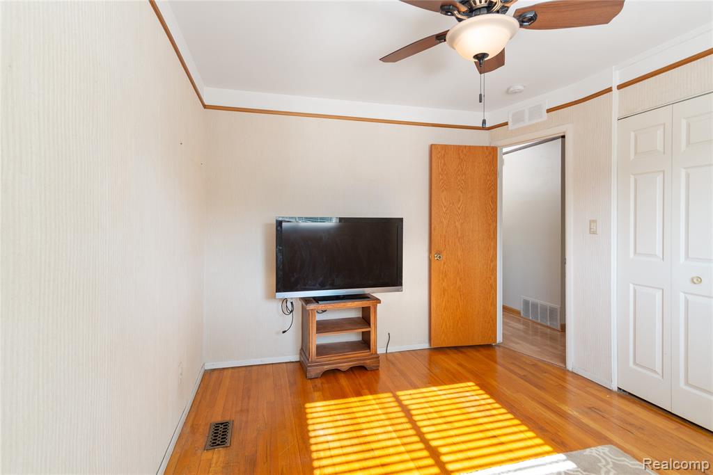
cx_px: 356
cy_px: 238
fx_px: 337
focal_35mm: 17
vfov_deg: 70.5
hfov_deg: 93.3
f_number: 8
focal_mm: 17
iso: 250
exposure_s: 1/20
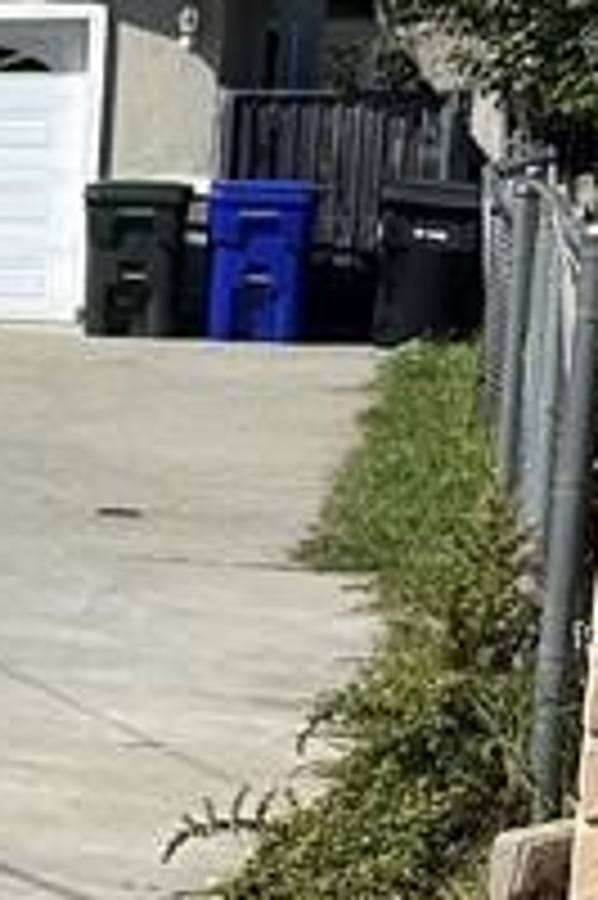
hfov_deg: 7.9
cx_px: -1610
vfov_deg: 16.0
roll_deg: -0.3
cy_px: 468
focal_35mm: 128
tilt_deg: -5.8
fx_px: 3195
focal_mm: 6.86
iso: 80
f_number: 1.78
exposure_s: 1/6211
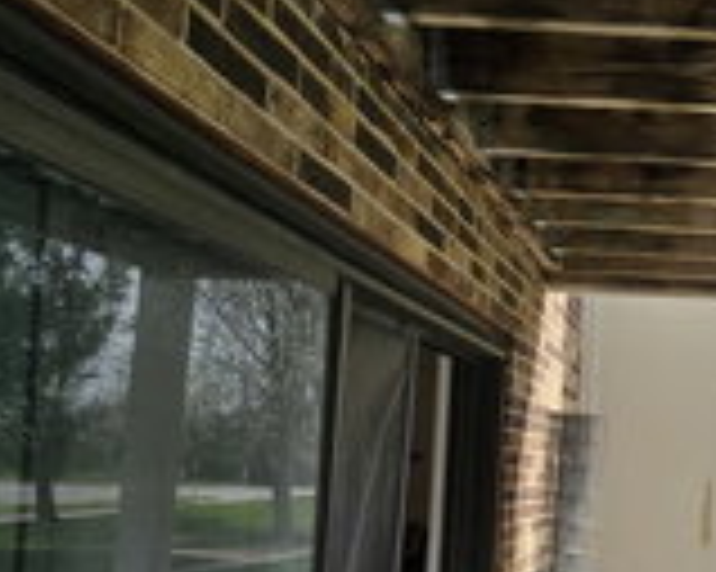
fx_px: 720
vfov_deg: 41.8
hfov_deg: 42.5
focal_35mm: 34
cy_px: 441
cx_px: 772
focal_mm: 2.2
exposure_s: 1/1962
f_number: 2.2
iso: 50
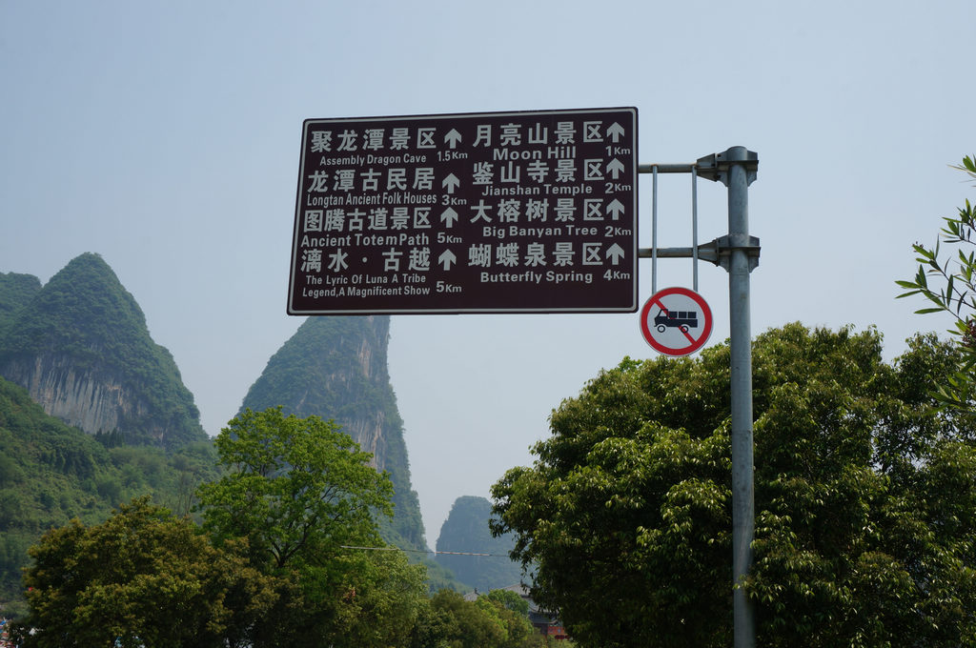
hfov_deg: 45.0
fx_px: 1178
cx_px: 488
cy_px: 324
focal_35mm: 44
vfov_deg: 30.8
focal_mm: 29
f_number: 16
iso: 100
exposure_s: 1/100
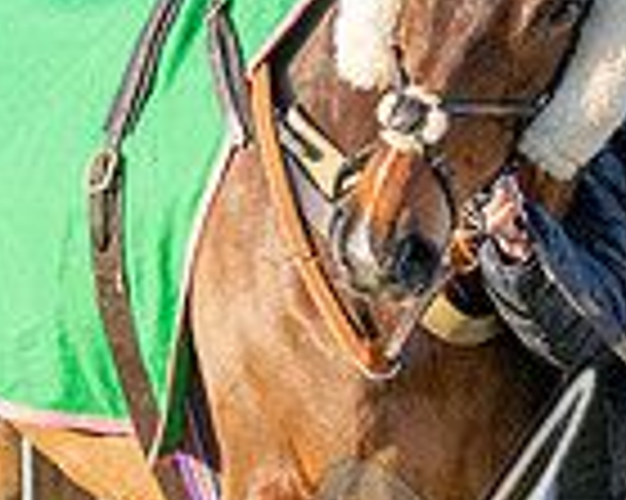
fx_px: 18440
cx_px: 816
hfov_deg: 1.9
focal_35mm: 996
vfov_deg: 1.6
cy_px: 356
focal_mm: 135
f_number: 4
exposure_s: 1/1000
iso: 400
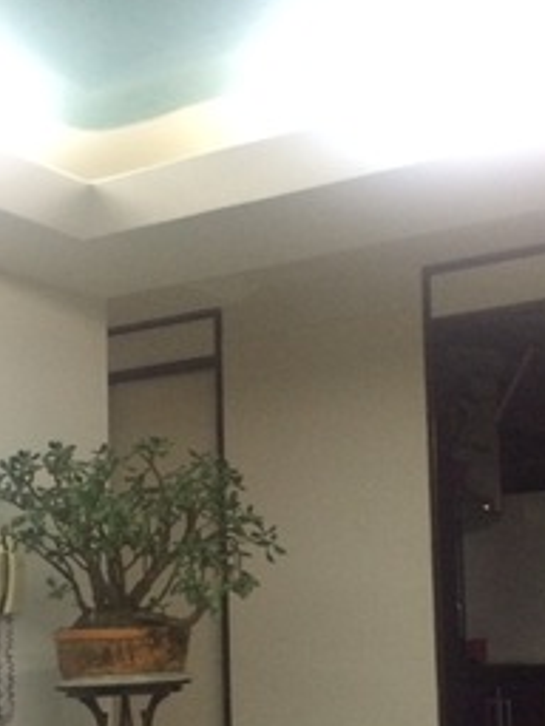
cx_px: 270
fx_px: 1427
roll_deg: +2.9
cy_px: 513
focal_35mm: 68
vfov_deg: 28.3
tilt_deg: +4.9
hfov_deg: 21.6
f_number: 2.2
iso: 320
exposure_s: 1/24
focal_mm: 4.15
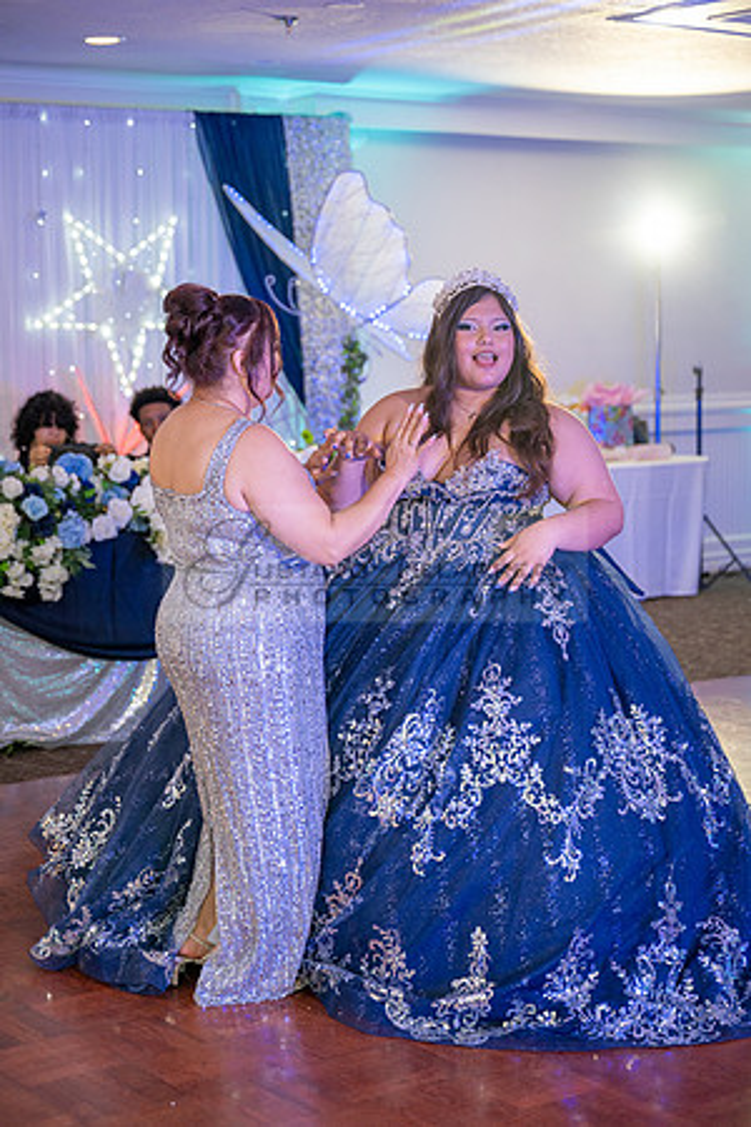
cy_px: 564
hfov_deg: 20.9
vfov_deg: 31.0
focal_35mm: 65
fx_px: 2034
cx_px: 376
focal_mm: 65
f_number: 2.8
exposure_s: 1/200
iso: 1250
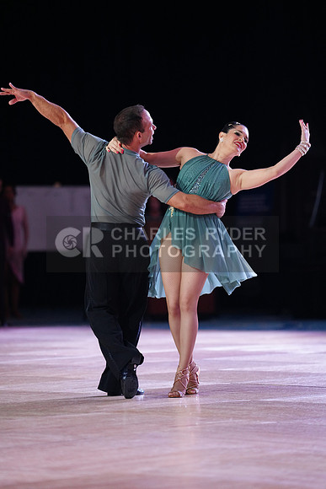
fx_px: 2389
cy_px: 244
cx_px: 163
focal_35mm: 176
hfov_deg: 7.8
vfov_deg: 11.7
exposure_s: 1/400
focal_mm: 176
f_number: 2.8
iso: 2000
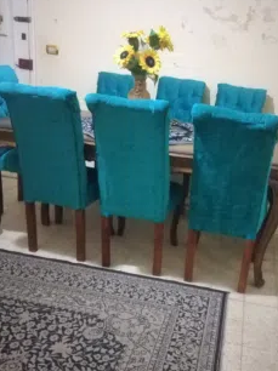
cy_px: 229
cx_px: 171
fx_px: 365
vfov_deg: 53.5
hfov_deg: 41.5
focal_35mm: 34
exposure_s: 1/15
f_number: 1.8
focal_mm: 3.6
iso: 3767
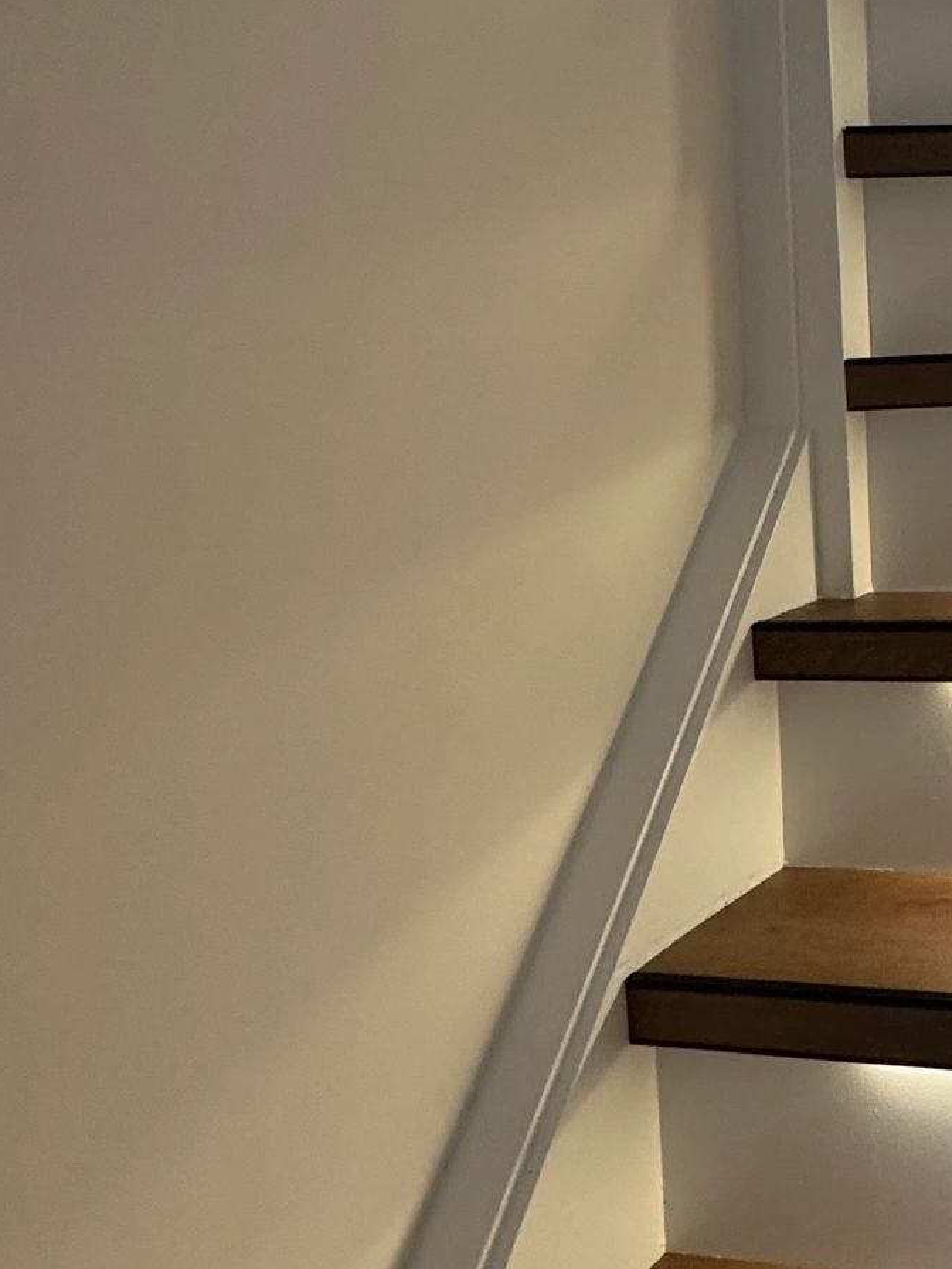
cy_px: 409
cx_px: 1126
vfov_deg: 46.0
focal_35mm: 40
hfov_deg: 30.7
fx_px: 1467
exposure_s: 1/101
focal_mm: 2.22
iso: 250
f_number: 2.2
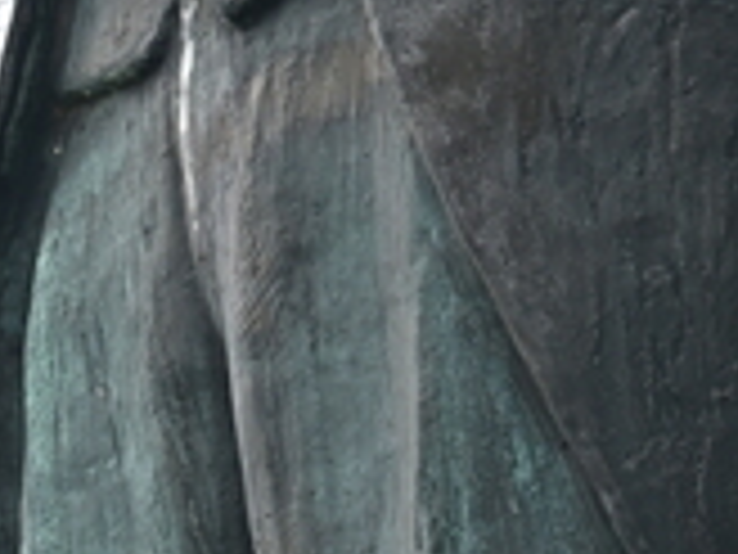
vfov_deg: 5.3
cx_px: 592
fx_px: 6012
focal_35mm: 282
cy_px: -86
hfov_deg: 7.0
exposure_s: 1/50
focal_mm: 50
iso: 200
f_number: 13
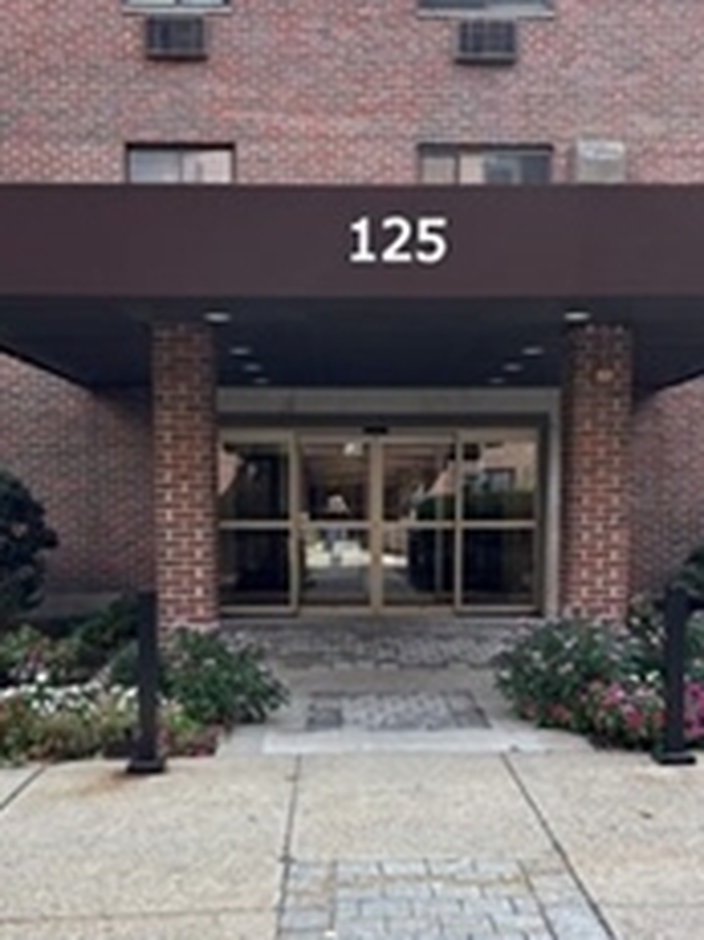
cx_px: 366
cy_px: 588
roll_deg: +0.3
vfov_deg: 41.8
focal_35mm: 45
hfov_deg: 32.2
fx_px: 1221
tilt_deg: -3.9
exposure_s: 1/634
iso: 50
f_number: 1.6
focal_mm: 5.96
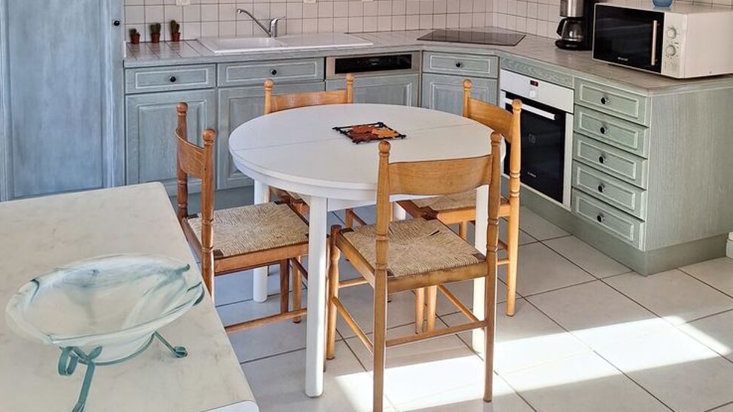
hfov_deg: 58.0
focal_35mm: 34
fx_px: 661
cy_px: 14
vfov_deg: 32.3
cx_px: 365
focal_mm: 5.54
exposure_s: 1/115
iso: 40
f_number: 1.8
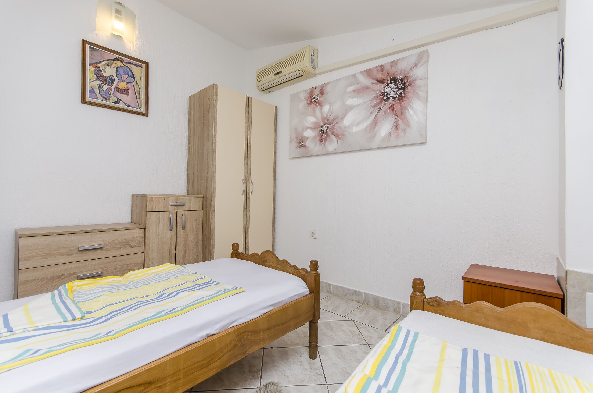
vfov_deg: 77.1
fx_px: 247
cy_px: 196
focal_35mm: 15
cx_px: 296
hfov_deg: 100.5
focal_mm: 10
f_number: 8
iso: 100
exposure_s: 1/80
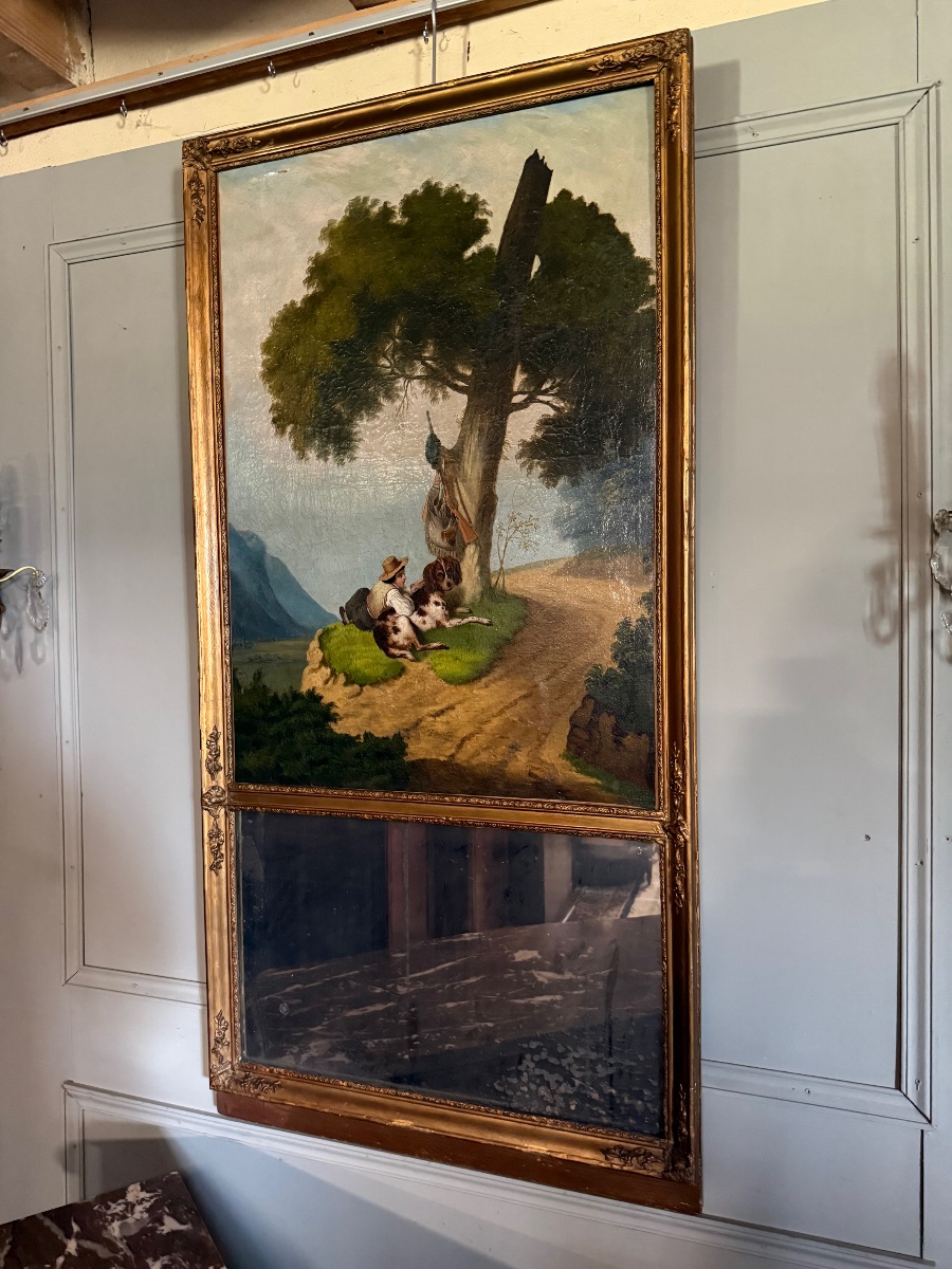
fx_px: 880
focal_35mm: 24
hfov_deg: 56.8
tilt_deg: -1.1
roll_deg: -0.5
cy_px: 634
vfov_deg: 71.6
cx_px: 476
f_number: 1.78
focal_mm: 6.76
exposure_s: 1/32
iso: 1000
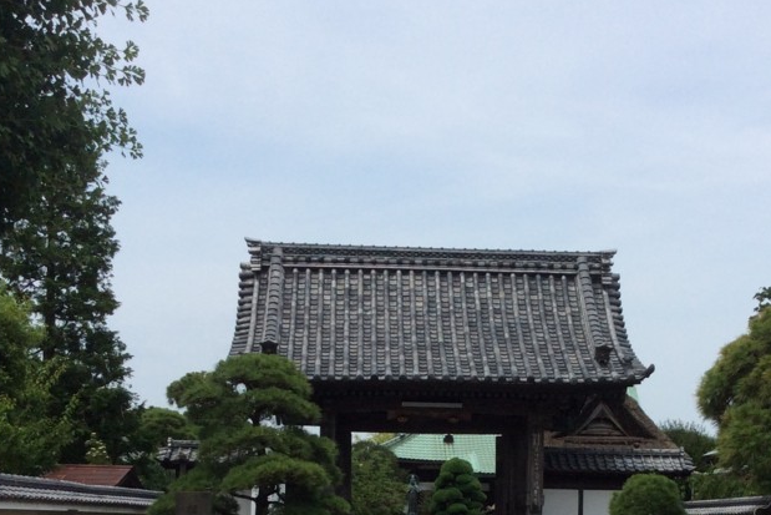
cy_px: 555
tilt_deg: -2.5
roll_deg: -0.9
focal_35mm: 55
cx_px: 443
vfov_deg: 23.3
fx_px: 1178
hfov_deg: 36.2
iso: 32
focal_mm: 3.3
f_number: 2.4
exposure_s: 1/2488
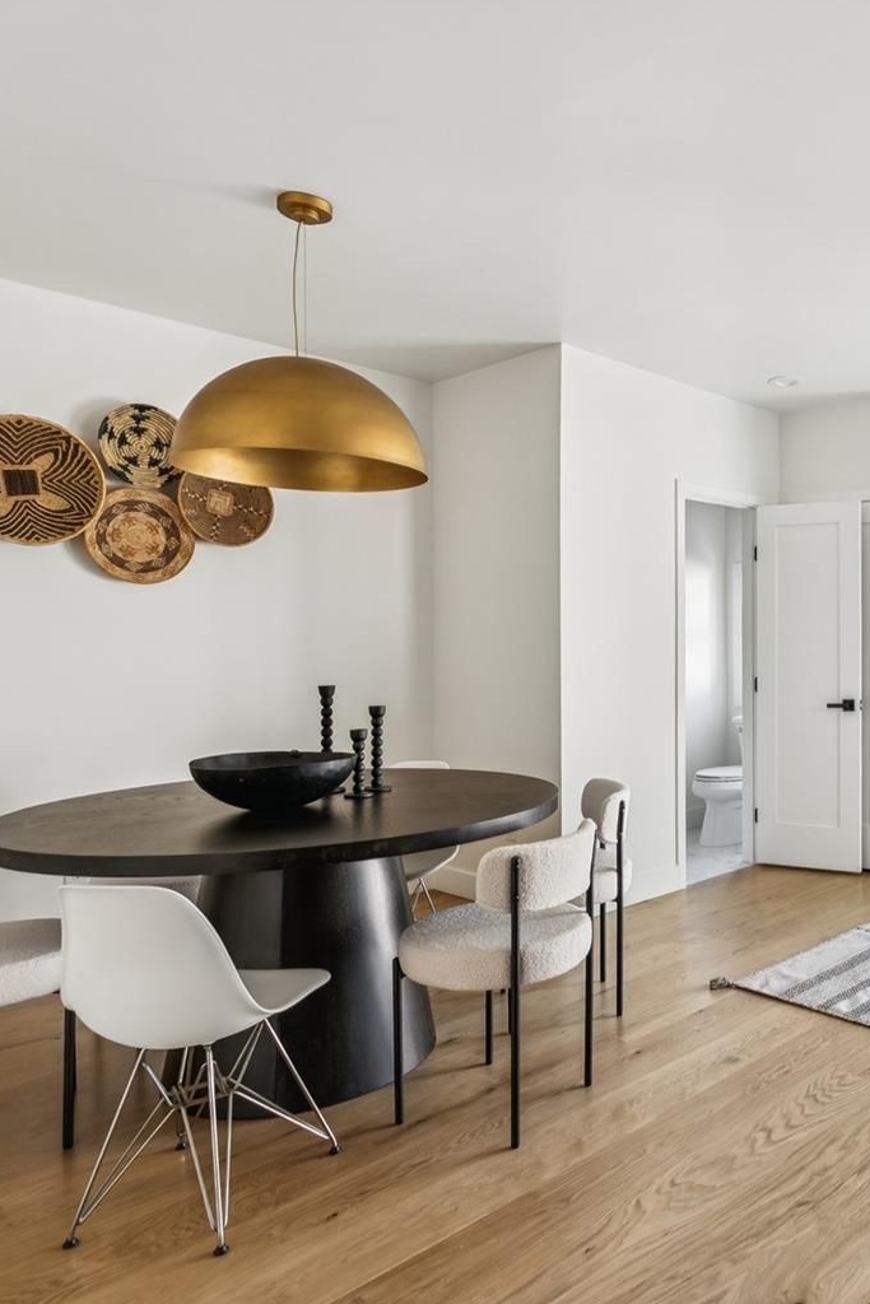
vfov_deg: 71.5
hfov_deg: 46.2
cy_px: 641
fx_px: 906
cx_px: 786
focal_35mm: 25
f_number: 4
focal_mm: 16
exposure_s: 1/80
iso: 200
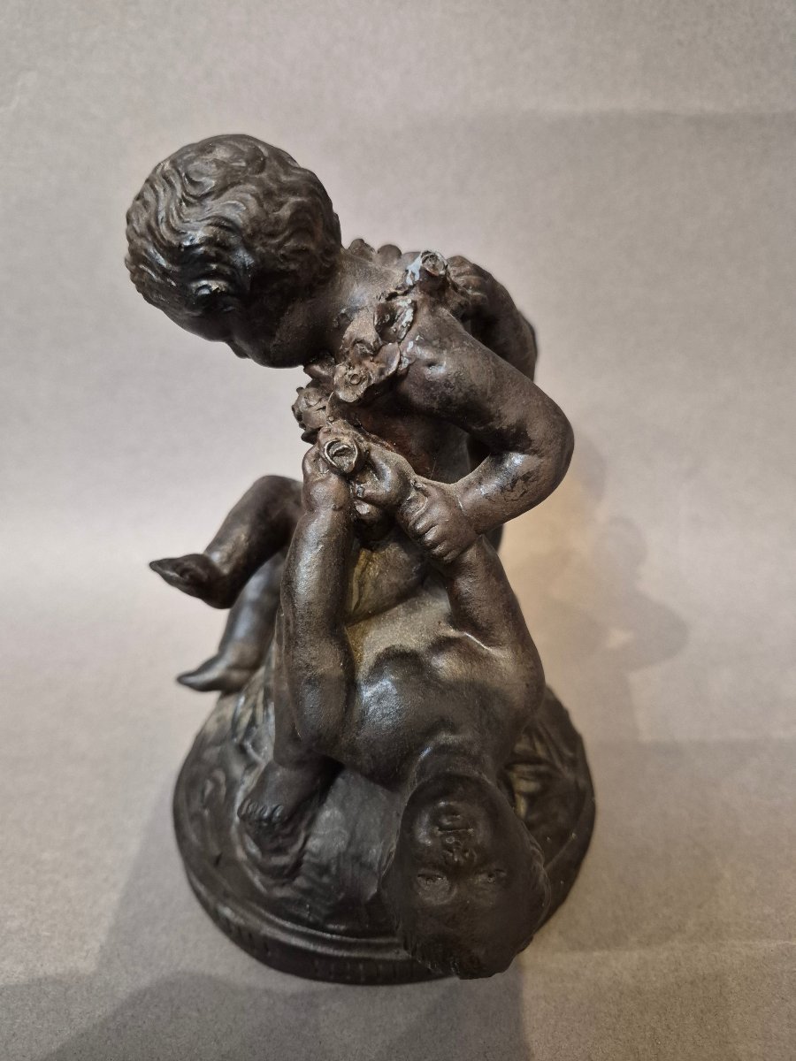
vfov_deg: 73.9
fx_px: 705
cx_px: 398
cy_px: 530
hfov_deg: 58.9
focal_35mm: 23
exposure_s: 1/100
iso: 1250
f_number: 1.8
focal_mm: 5.4
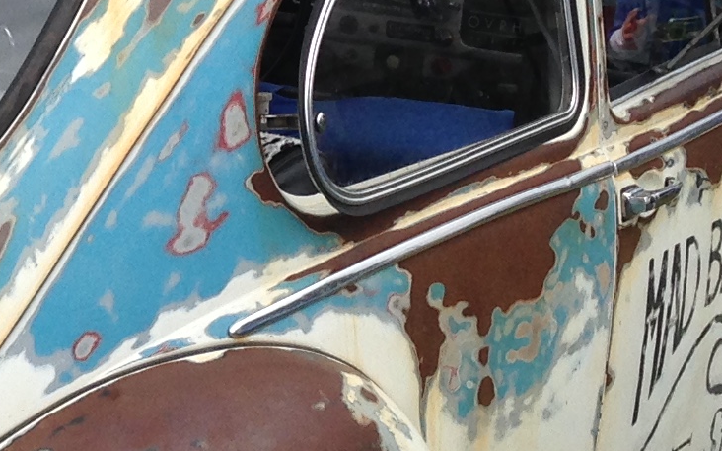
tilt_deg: -12.6
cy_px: 207
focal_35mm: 156
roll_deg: -1.9
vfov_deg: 8.4
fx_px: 3069
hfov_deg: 13.0
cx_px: -173
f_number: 2.4
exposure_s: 1/1466
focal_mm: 4.12
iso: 50
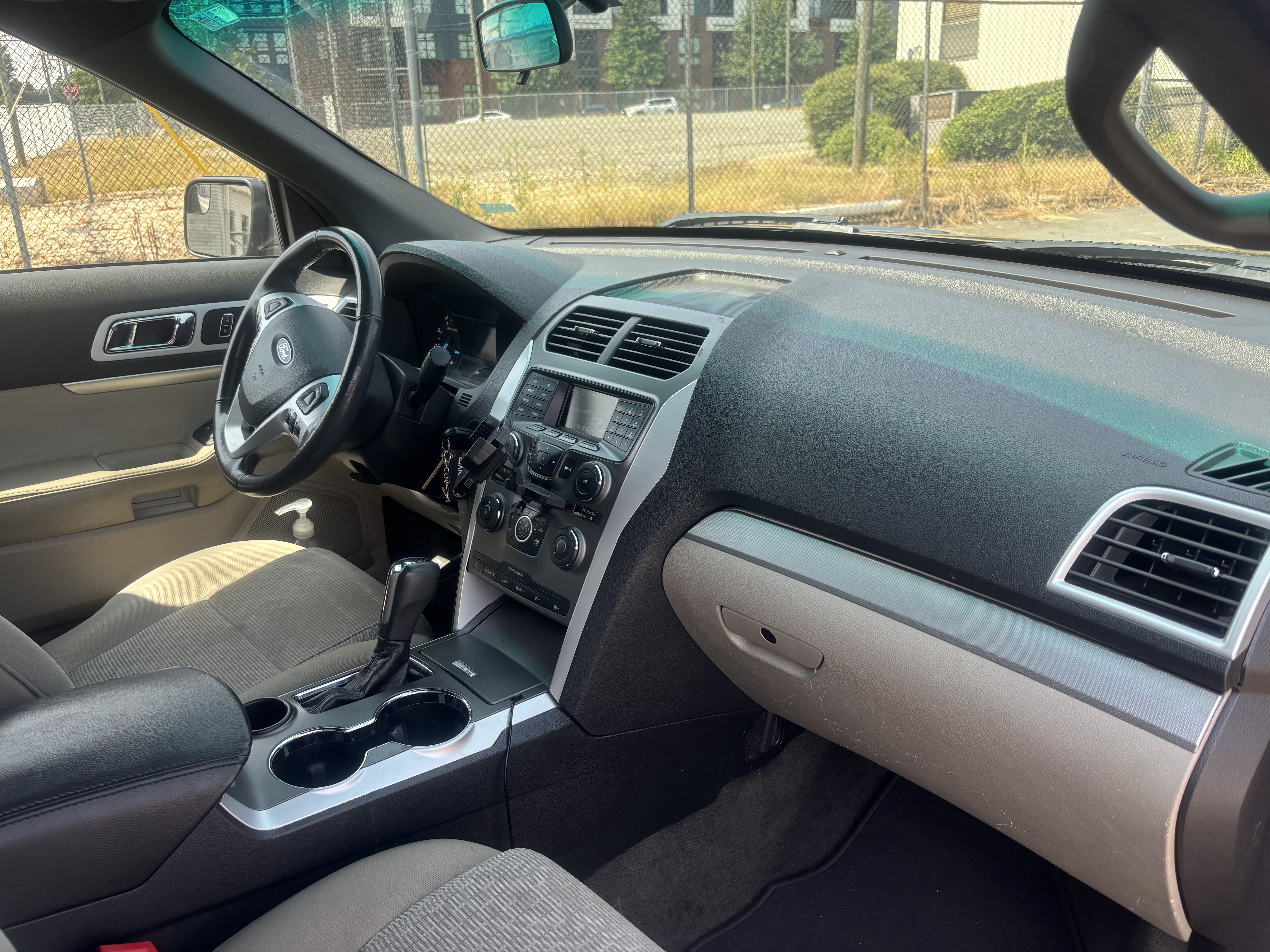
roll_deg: +2.4
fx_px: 954
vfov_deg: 53.1
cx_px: 635
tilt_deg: -18.9
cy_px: 476
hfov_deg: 67.3
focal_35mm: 26
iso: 50
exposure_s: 1/377
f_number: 1.6
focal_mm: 5.96
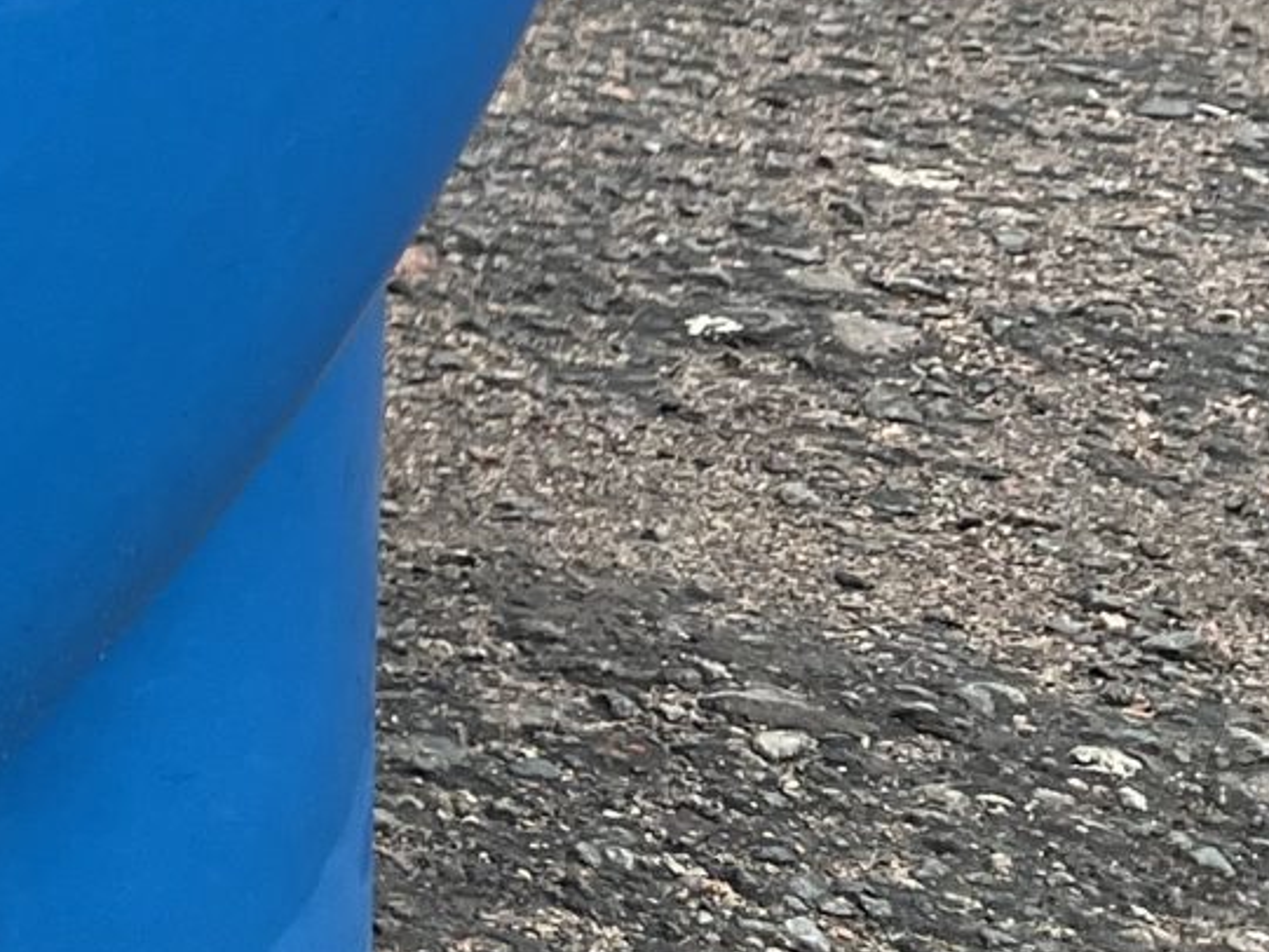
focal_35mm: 123
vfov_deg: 11.4
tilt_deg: -6.3
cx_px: -1670
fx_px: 4510
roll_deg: +0.7
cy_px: -633
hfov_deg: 12.8
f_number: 1.5
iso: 64
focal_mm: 5.7
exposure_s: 1/121
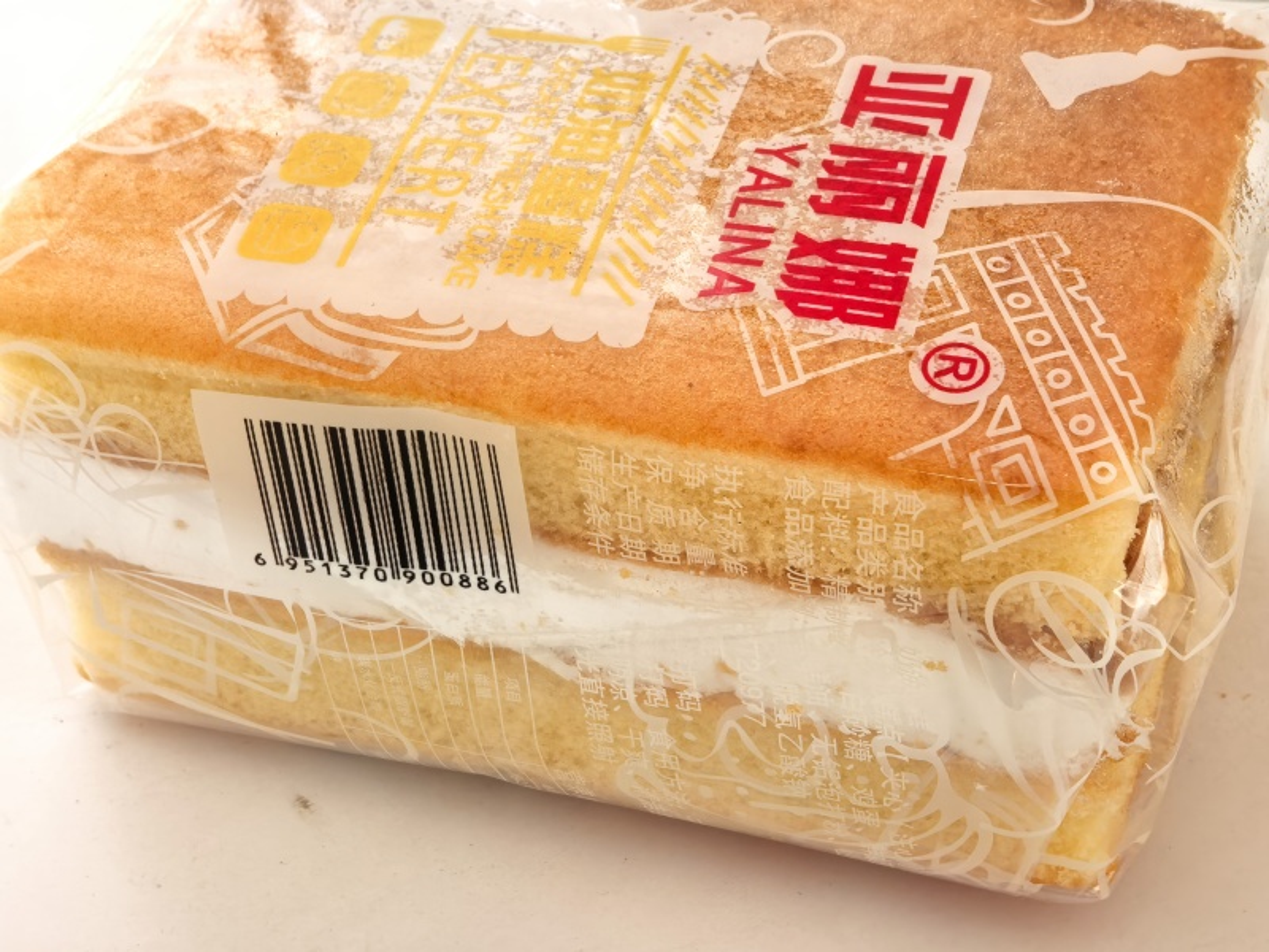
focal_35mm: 70
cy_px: 476
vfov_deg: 21.0
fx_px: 2566
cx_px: 634
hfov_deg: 27.8
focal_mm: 5.75
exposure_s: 1/100
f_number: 2.8
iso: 64
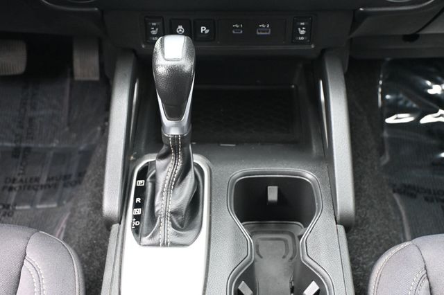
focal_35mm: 57
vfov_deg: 23.8
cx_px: 222
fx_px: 703
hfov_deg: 35.1
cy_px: 148
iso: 3200
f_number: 5.6
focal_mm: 38
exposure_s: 1/125
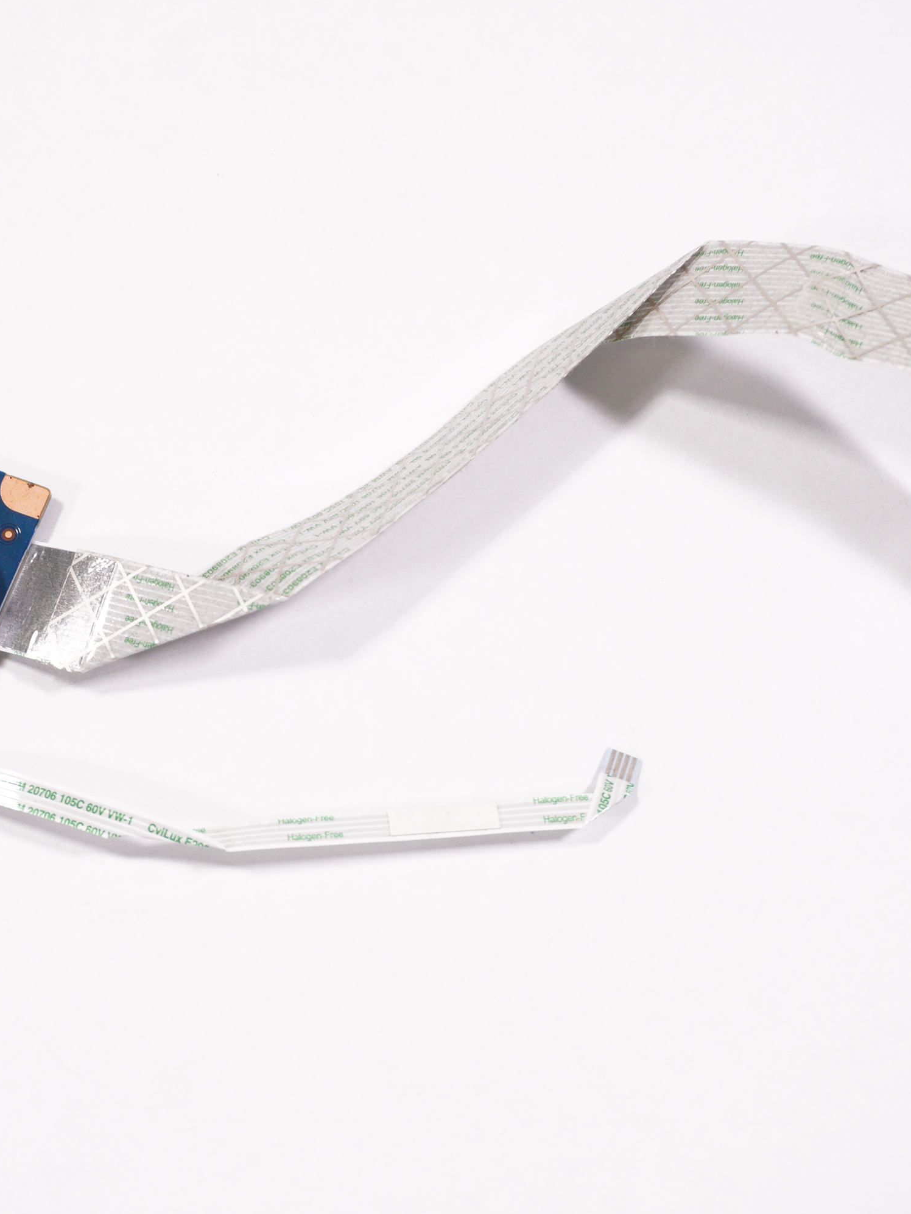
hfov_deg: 20.4
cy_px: 607
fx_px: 2516
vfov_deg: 27.1
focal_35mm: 72
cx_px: 266
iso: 640
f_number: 6.3
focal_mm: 33
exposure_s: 1/100
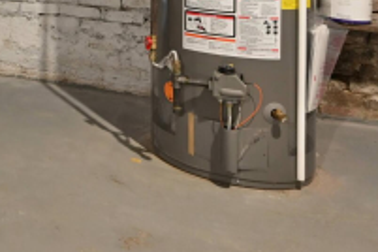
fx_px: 588
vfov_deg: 21.5
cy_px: -90
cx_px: -174
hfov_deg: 26.7
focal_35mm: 56
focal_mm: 15
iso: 1600
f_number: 5.6
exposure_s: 1/5
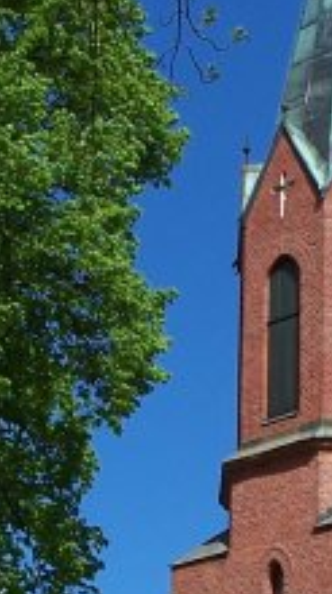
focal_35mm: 162
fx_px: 2547
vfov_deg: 13.3
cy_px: 416
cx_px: 362
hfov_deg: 7.4
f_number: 5.6
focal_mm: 8.5
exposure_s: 1/350
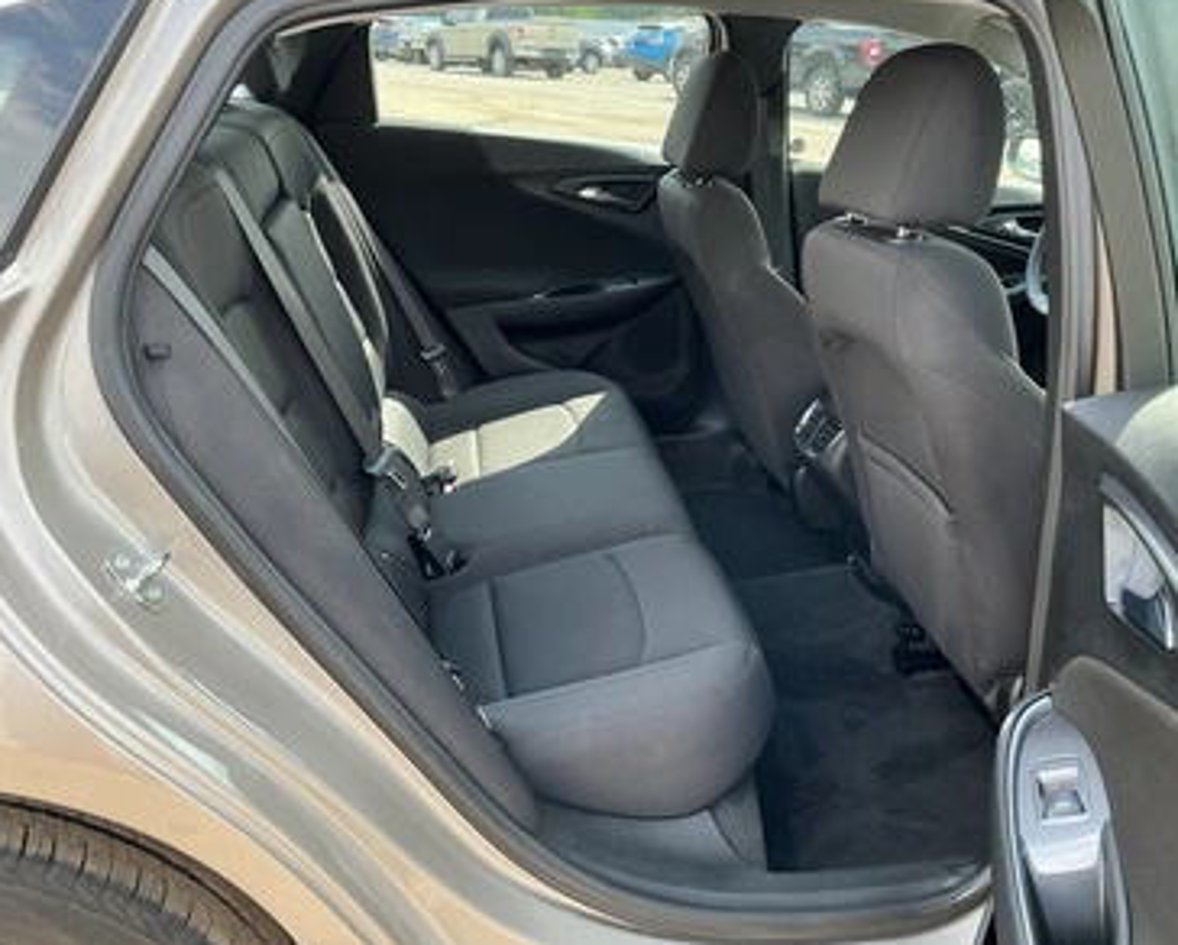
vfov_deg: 48.6
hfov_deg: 58.6
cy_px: 466
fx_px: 1047
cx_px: 638
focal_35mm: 30
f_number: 1.8
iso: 32
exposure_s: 1/168
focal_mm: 3
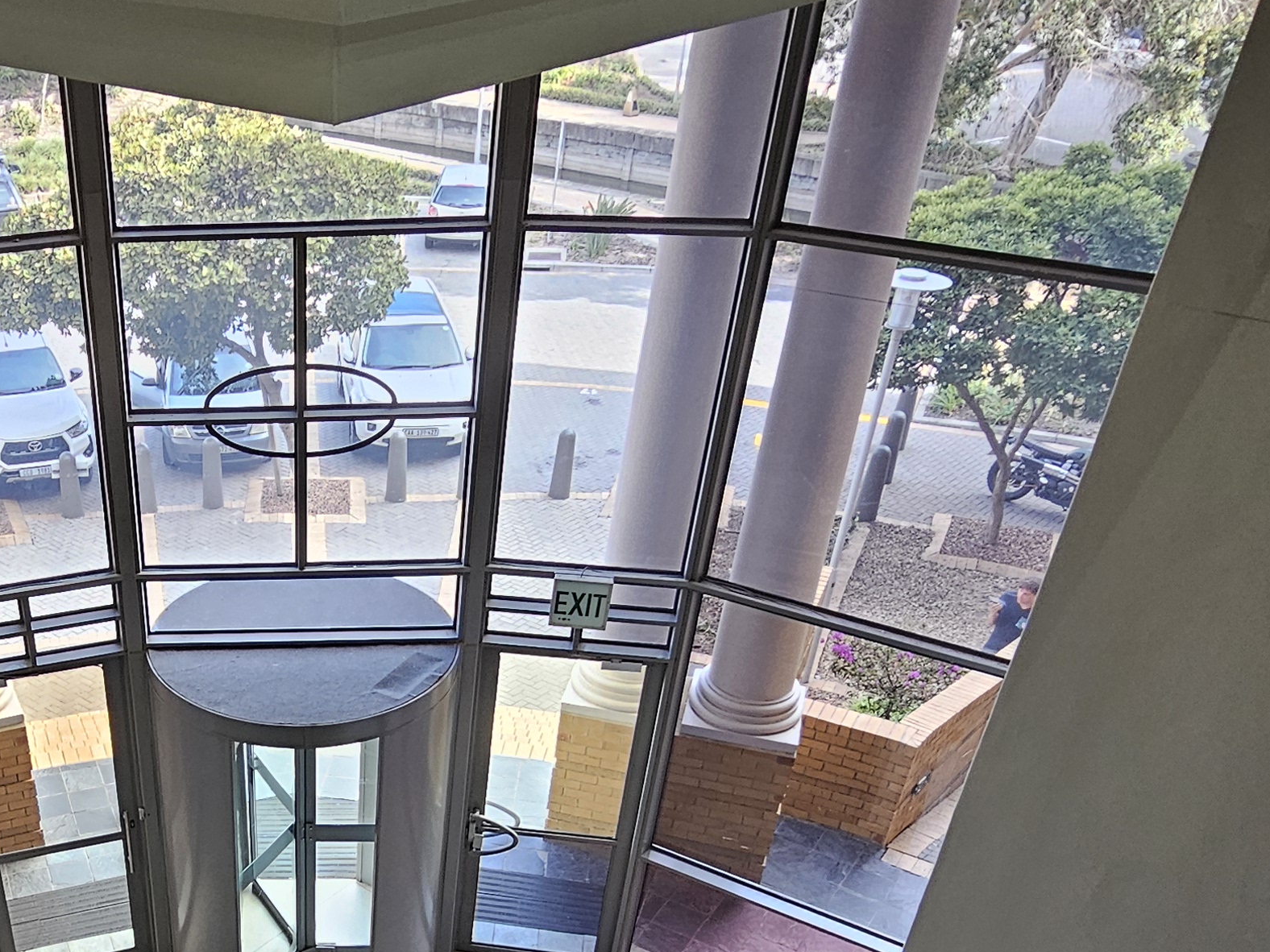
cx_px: 264
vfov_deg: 40.7
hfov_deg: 52.0
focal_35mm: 33
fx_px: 1211
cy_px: 792
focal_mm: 2.2
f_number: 2.2
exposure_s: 1/50
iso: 125
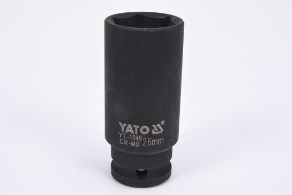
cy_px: 98
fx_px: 609
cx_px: 146
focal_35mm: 75
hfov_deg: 27.0
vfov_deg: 18.2
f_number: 16
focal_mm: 50
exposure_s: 1/125
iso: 250
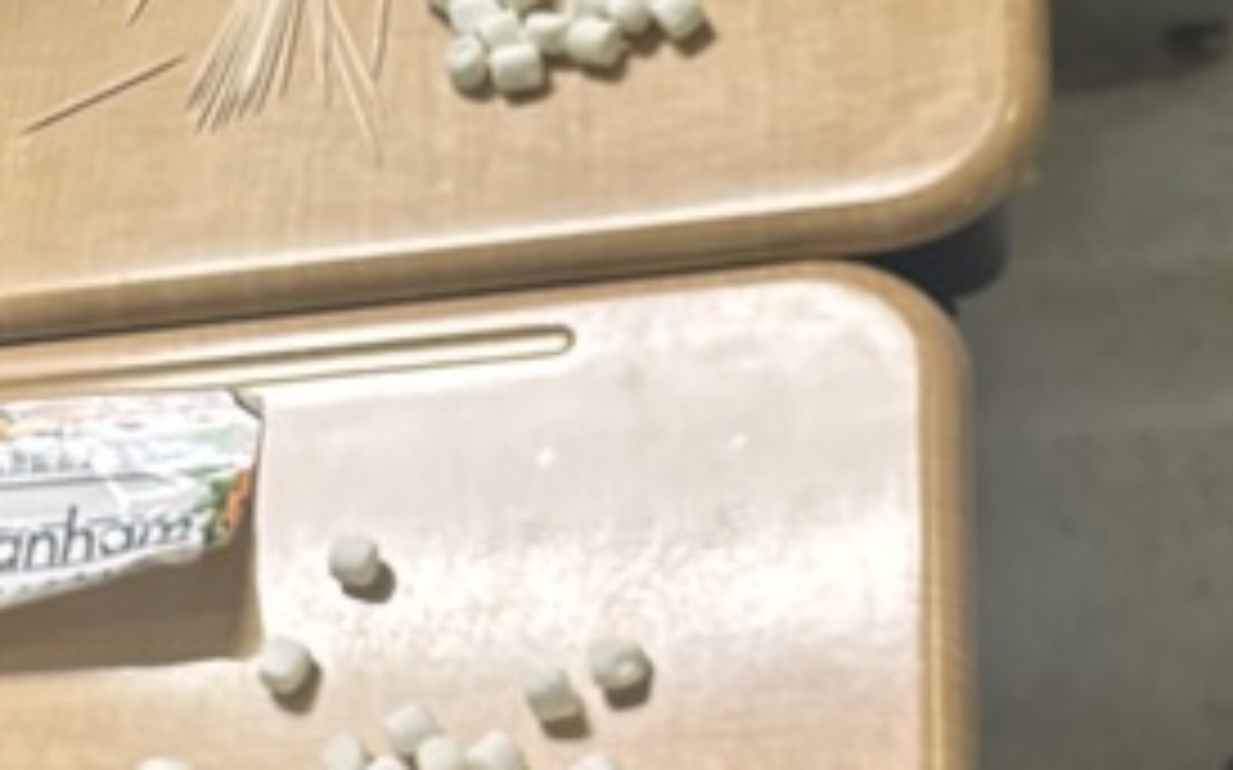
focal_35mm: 103
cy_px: 27
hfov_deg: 19.6
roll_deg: +34.0
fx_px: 3460
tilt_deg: -43.4
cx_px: 4
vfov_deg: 12.6
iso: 250
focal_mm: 5.96
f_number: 1.6
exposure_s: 1/60
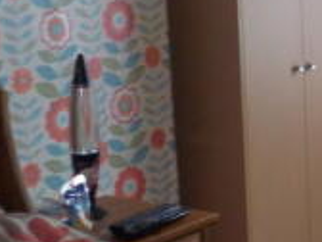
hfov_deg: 17.6
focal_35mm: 104
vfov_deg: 14.2
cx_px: 428
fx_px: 967
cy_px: 55
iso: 200
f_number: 3.3
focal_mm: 4.1
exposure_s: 1/30
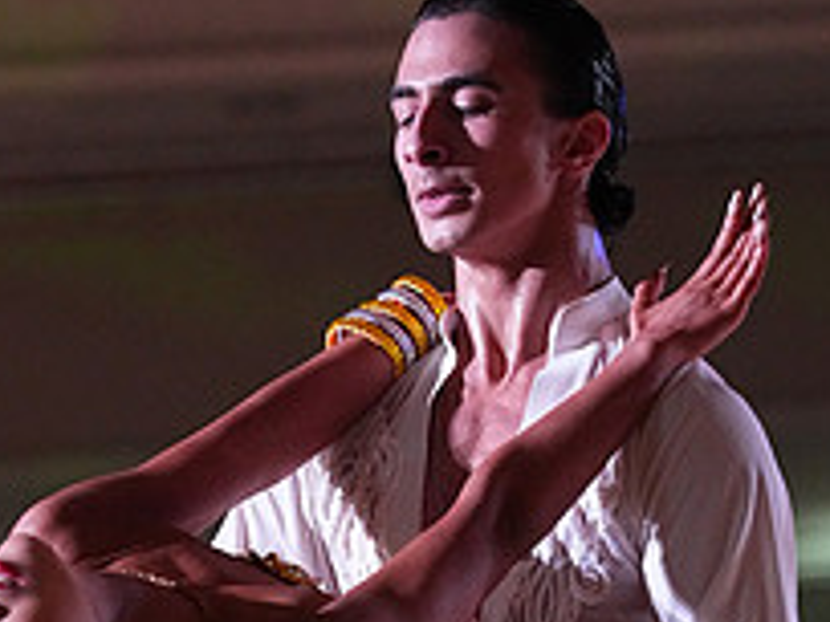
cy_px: 972
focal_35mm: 533
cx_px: 470
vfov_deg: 2.8
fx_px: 12780
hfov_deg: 3.7
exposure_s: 1/400
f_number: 5.6
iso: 10000
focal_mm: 195
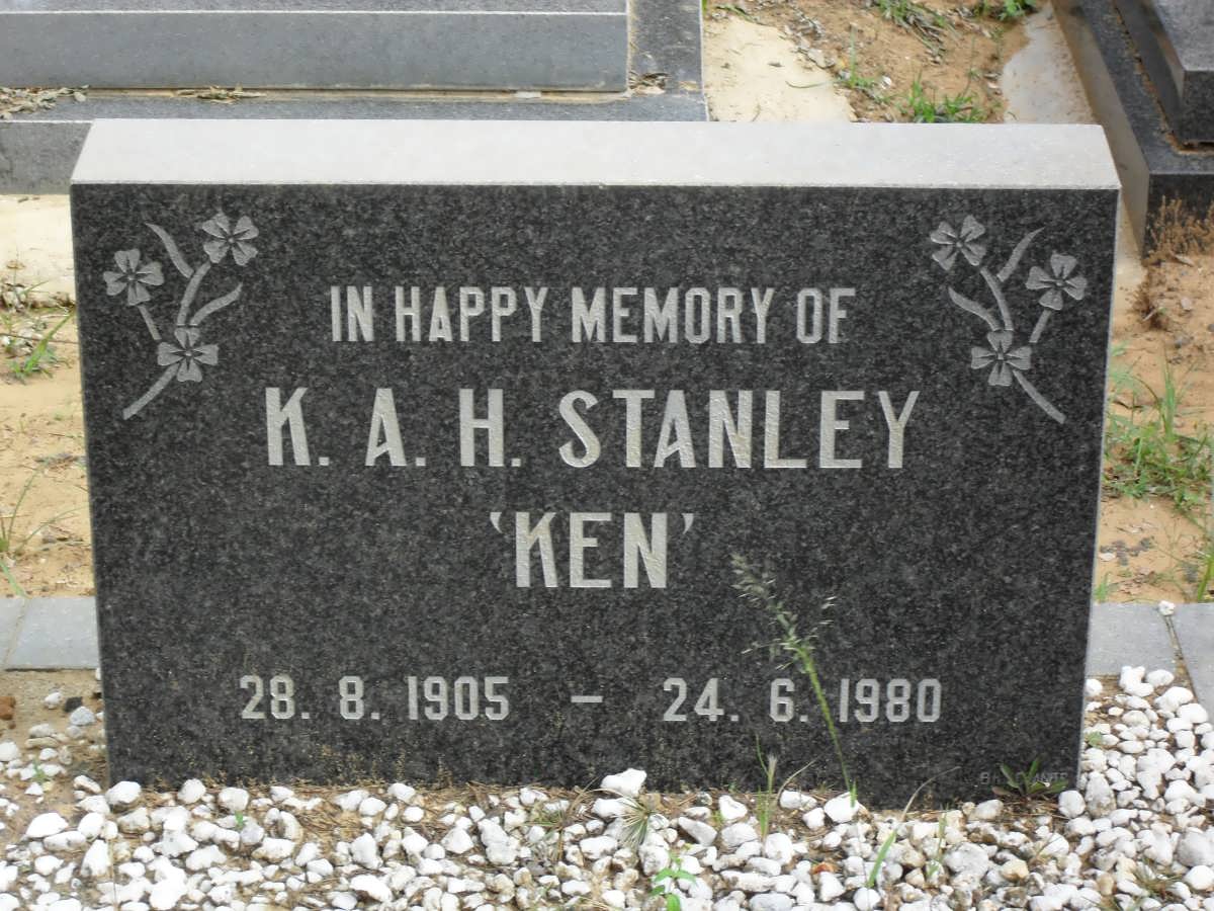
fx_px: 3682
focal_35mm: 105
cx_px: 607
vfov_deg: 14.1
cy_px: 456
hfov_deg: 18.7
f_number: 5.8
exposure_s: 1/60
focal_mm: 18.9
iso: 100
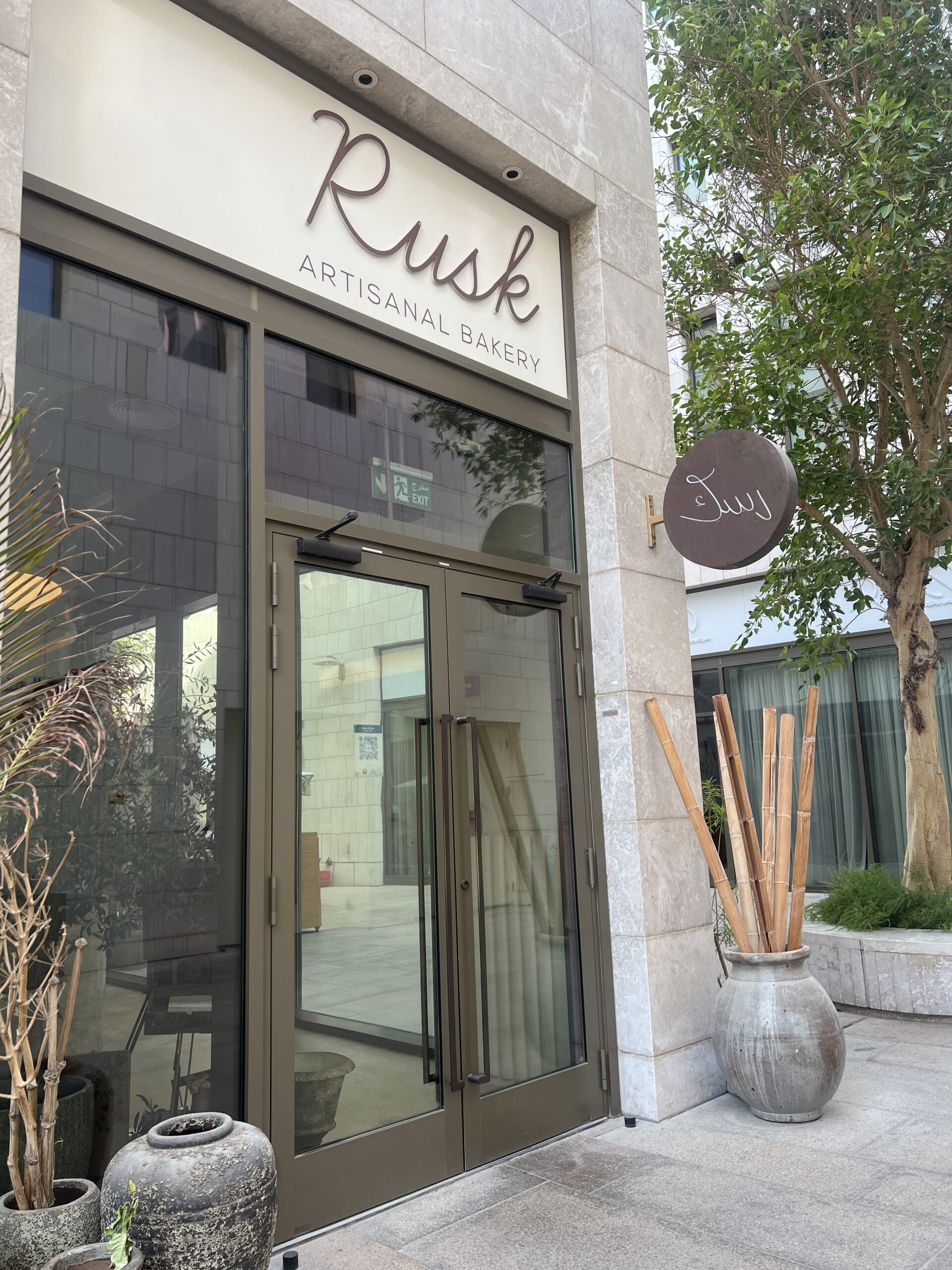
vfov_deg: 67.3
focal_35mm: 26
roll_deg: +2.3
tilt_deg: +11.7
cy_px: 635
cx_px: 476
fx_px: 953
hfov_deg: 53.1
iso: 50
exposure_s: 1/367
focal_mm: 5.7
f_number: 1.5
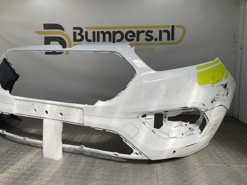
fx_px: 207
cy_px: 92
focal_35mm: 29
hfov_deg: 61.7
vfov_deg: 48.2
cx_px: 124
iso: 16
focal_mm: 3
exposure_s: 1/1490
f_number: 1.8
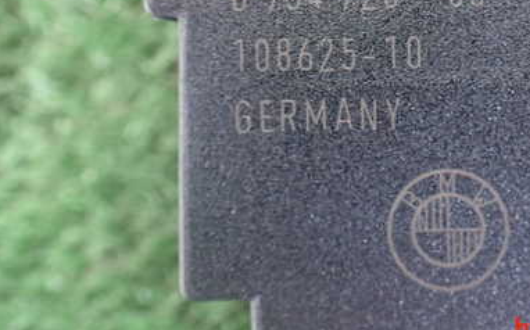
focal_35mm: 50
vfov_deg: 25.0
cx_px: 412
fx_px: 722
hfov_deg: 39.0
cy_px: 36
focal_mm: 5.4
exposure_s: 1/30
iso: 800
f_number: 2.3
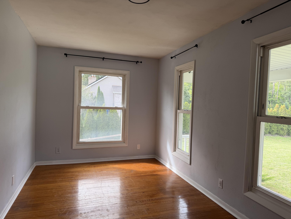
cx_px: 146
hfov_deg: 71.6
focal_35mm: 24
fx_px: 202
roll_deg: -2.5
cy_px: 110
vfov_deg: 56.8
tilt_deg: -2.0
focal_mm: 6.76
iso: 64
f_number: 1.78
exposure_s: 1/165
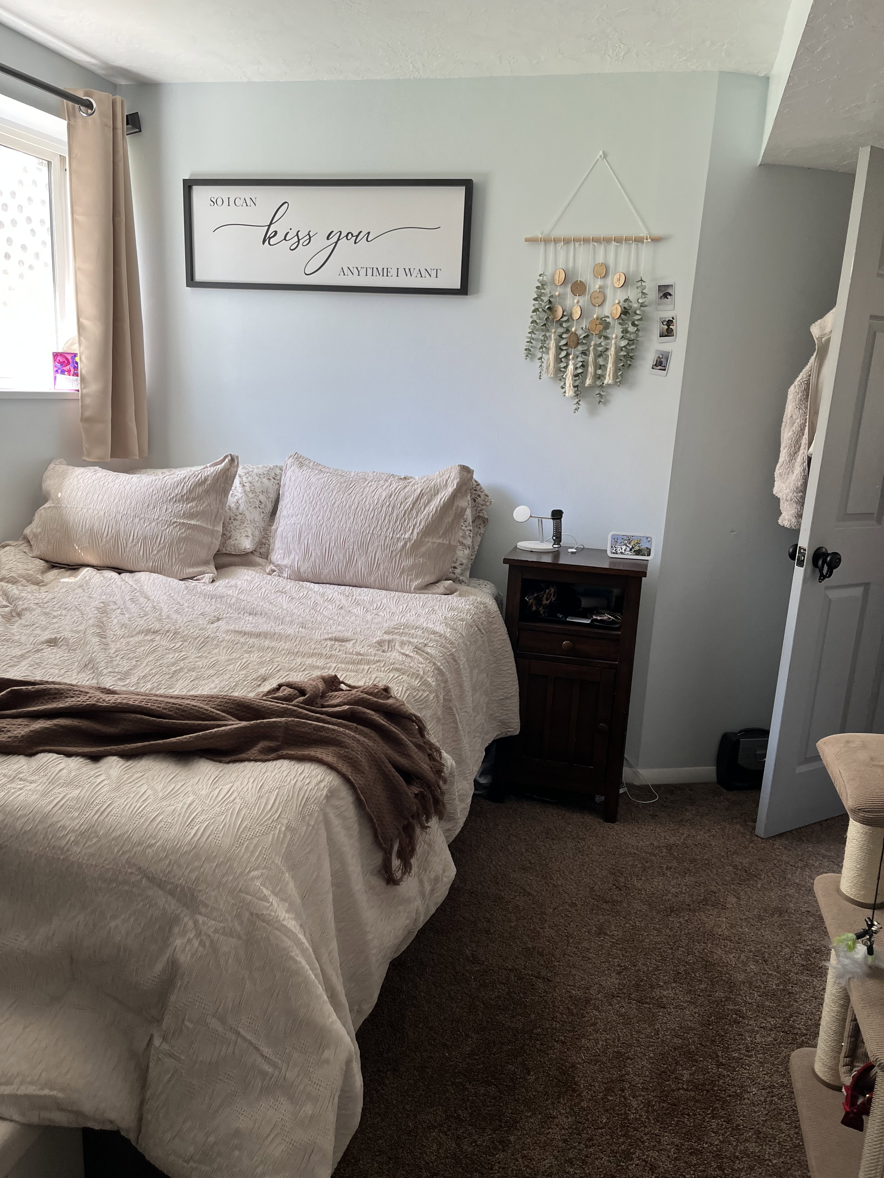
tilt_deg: -13.2
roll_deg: -2.9
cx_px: 442
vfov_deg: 67.3
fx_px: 885
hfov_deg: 53.1
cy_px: 589
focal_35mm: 26
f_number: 1.6
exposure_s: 1/120
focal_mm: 5.1
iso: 100
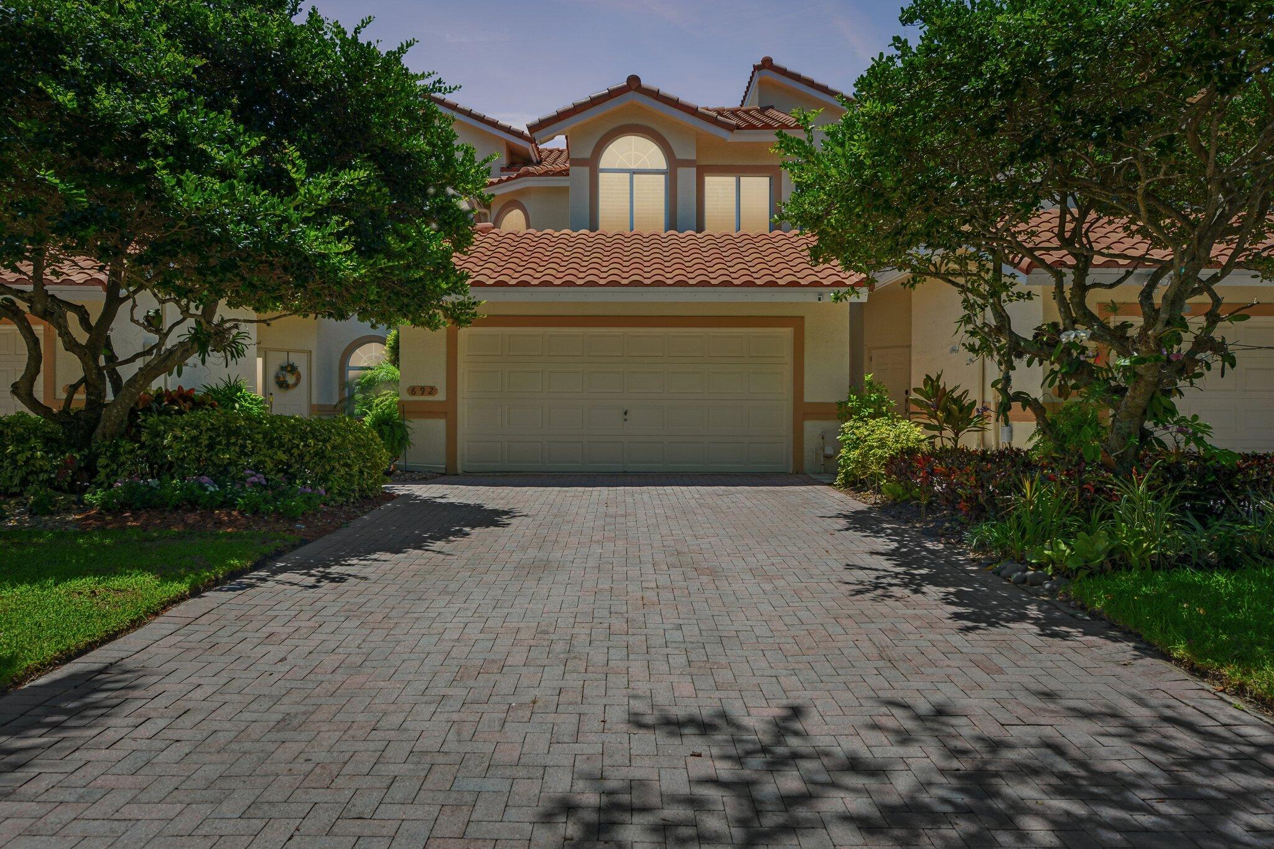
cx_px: 637
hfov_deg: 73.7
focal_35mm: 24
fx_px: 849
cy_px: 424
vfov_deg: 53.1
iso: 200
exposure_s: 1/500
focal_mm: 24
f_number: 9
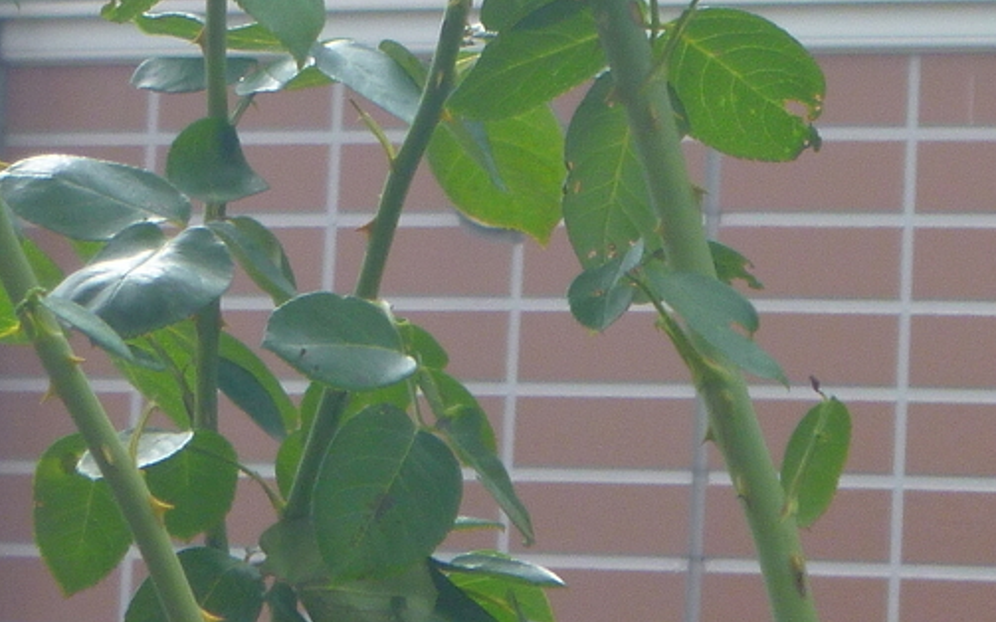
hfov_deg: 5.0
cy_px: -466
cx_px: 590
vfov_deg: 3.1
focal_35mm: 420
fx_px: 11397
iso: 100
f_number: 5.9
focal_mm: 22.8
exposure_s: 1/125
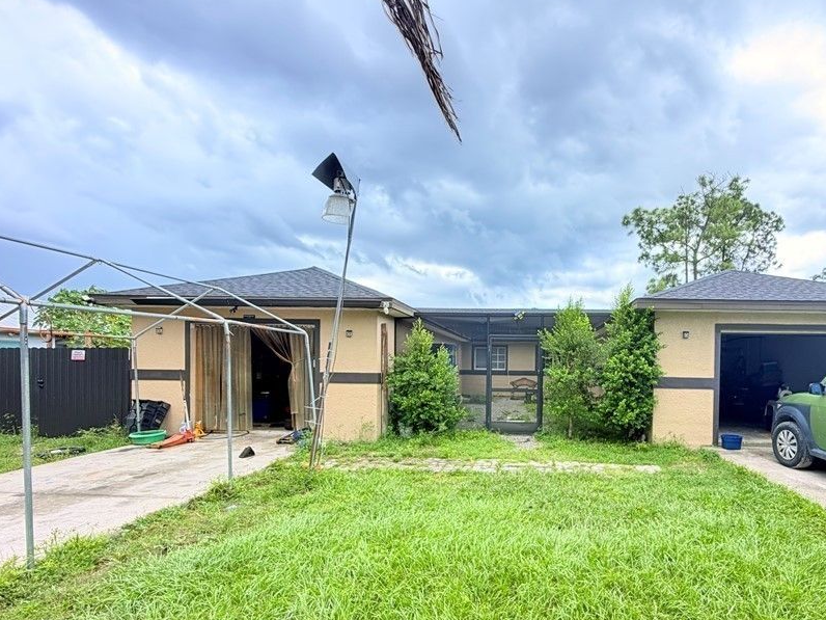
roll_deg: -0.6
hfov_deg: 86.2
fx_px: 430
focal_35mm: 18
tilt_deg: +0.7
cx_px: 512
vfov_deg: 70.8
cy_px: 374
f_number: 2.2
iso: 40
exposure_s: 1/249
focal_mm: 2.22
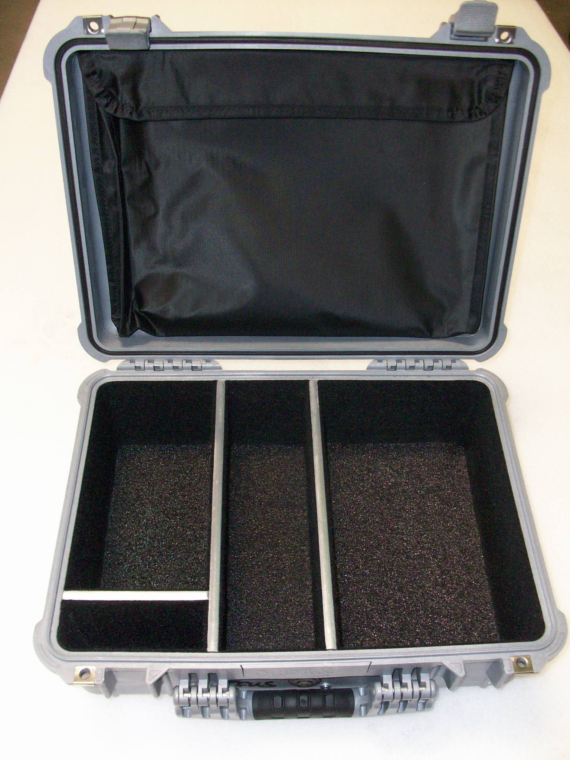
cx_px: 285
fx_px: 746
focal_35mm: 34
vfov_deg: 54.0
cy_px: 380
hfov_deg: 41.8
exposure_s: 1/60
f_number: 2.8
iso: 160
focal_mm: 5.7
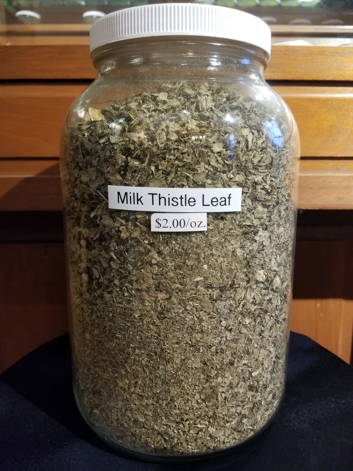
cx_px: 176
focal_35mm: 26
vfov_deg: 67.3
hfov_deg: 53.1
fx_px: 354
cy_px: 236
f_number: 1.7
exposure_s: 1/17
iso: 250
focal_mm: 4.25
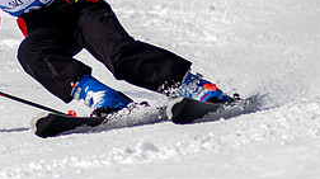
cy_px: -30
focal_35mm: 1411
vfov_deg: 0.9
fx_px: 11957
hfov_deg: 1.5
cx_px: 52
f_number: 2.8
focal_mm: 300
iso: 100
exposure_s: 1/6400
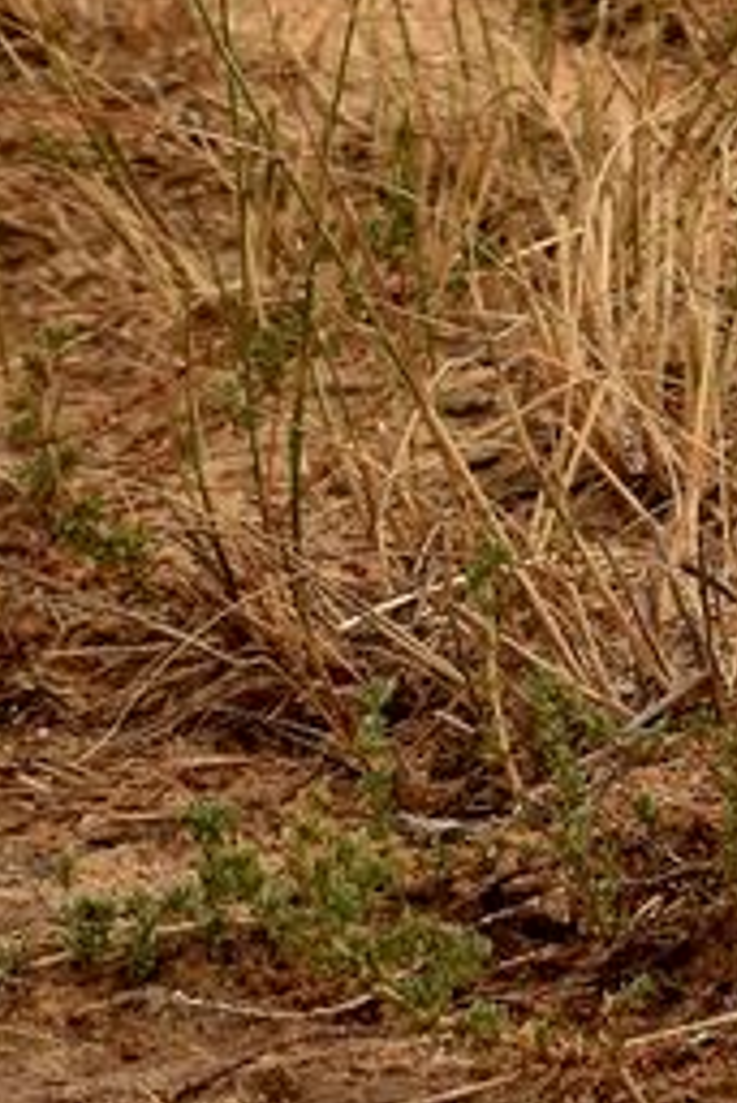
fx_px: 10058
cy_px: -1107
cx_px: 1631
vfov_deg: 6.1
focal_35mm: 328
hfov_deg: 4.1
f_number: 10
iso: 250
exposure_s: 1/400
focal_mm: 40
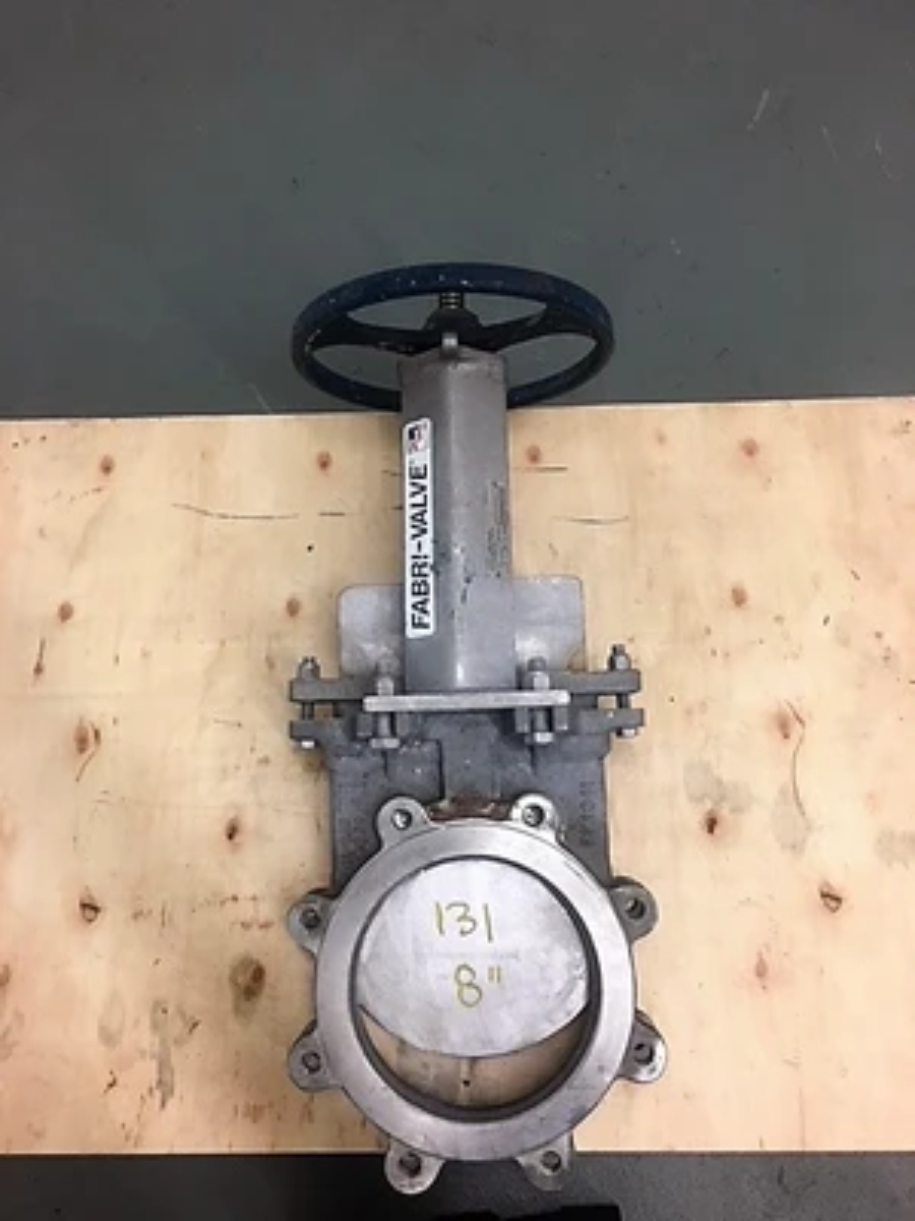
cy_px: 610
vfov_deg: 61.7
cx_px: 458
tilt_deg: -71.6
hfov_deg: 48.2
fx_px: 1022
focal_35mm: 29
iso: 80
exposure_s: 1/30
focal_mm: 4.15
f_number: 2.2
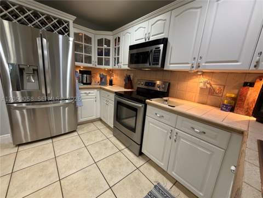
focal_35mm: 14
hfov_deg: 102.1
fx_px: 106
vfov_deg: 85.7
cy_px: 99
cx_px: 132
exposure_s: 1/60
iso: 400
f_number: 2.2
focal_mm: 2.22
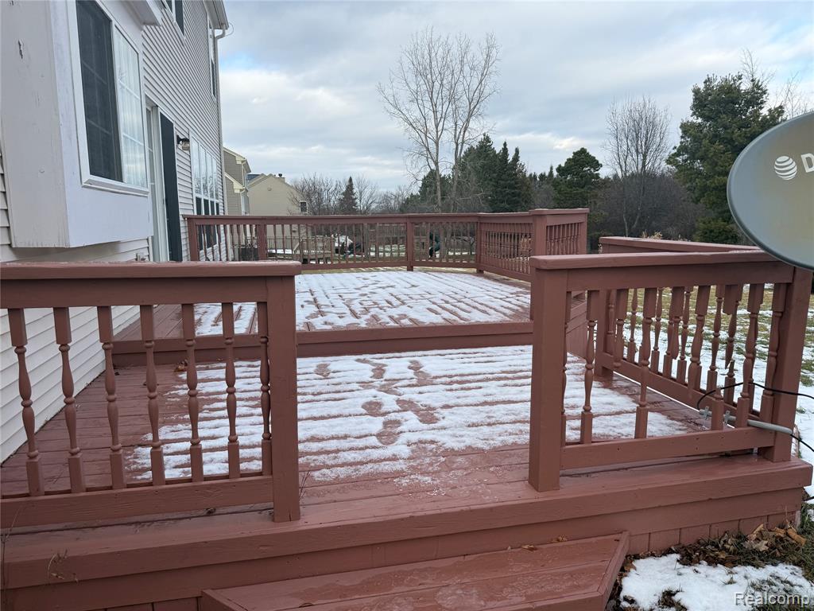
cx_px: 407
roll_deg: +0.0
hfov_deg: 71.6
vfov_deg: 56.8
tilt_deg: -9.8
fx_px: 564
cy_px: 306
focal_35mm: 24
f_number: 1.78
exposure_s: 1/1553
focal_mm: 6.76
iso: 80
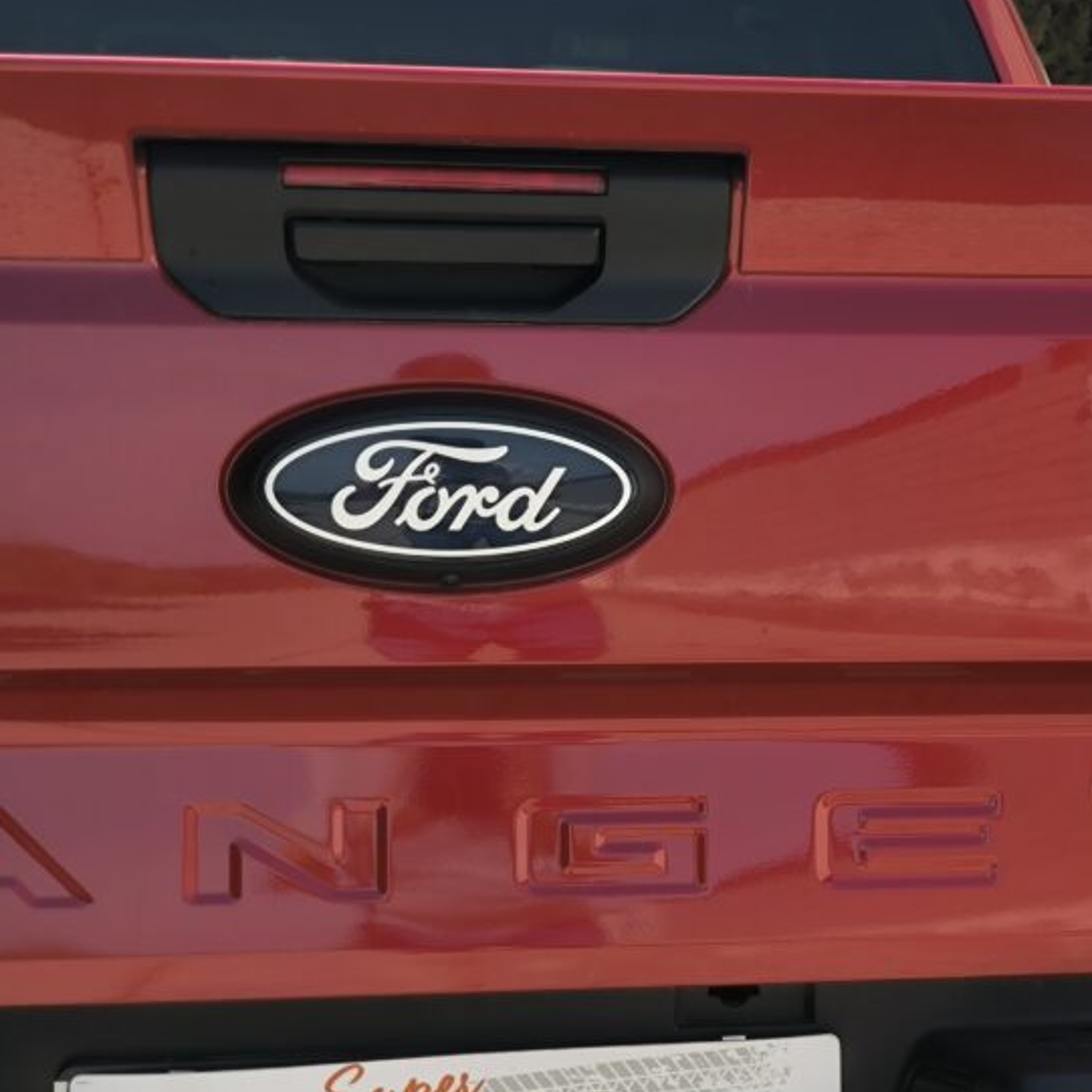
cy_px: 632
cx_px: 949
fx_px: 3105
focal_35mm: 87
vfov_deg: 19.9
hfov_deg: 19.6
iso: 50
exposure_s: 1/434
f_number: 1.9
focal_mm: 7.1
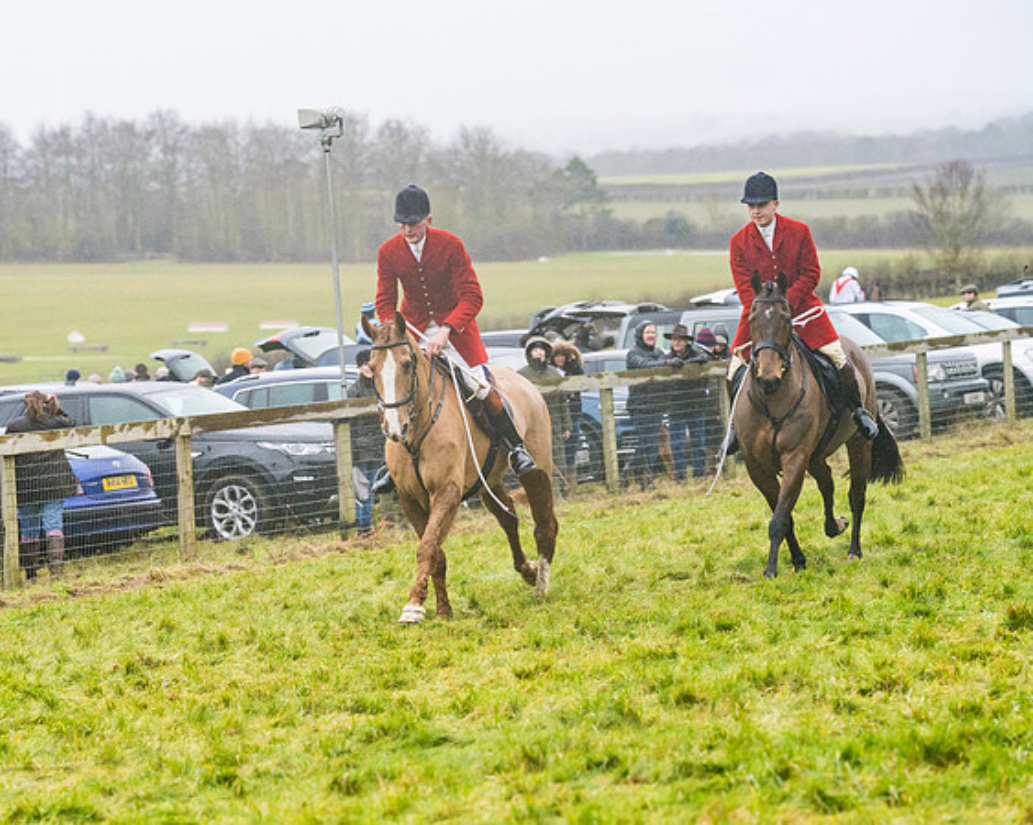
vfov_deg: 10.2
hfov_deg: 12.7
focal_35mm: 152
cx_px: 413
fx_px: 4647
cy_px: 412
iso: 1600
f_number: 4
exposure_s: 1/1000
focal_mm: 135
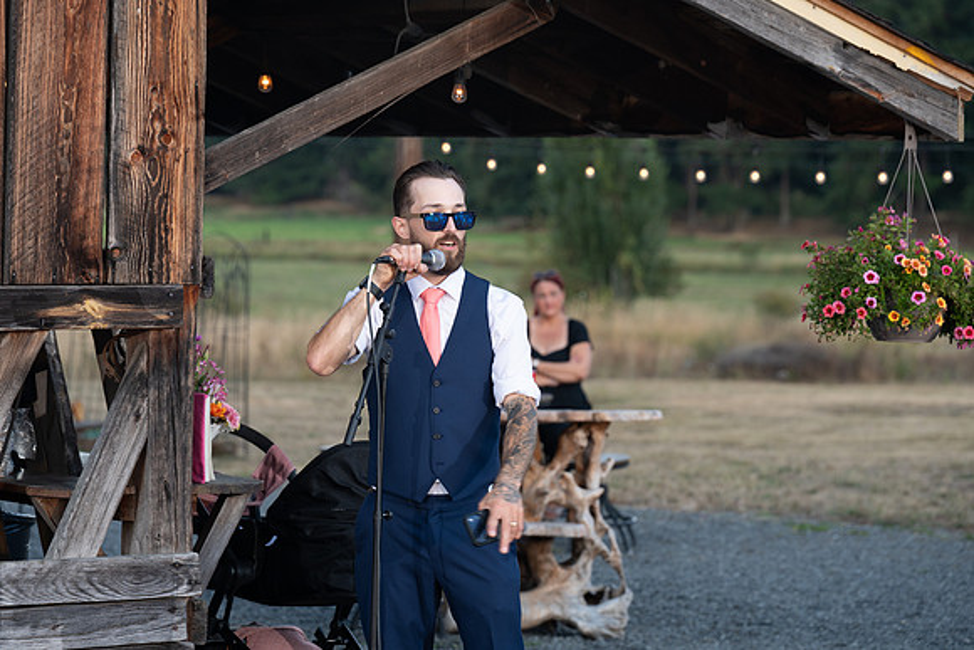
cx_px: 487
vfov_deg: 9.2
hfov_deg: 13.7
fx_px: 4059
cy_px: 325
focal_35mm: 150
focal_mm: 150
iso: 320
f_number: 5.6
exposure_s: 1/125
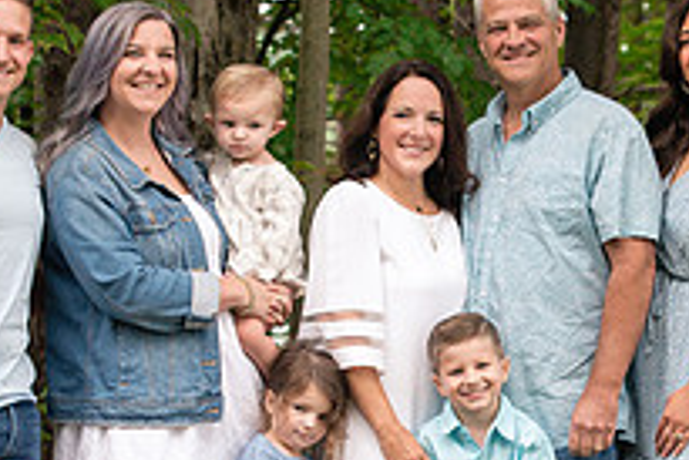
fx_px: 3984
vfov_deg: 6.6
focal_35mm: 208
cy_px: 313
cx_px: 506
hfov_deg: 9.9
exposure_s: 1/200
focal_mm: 70
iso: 800
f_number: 5.6
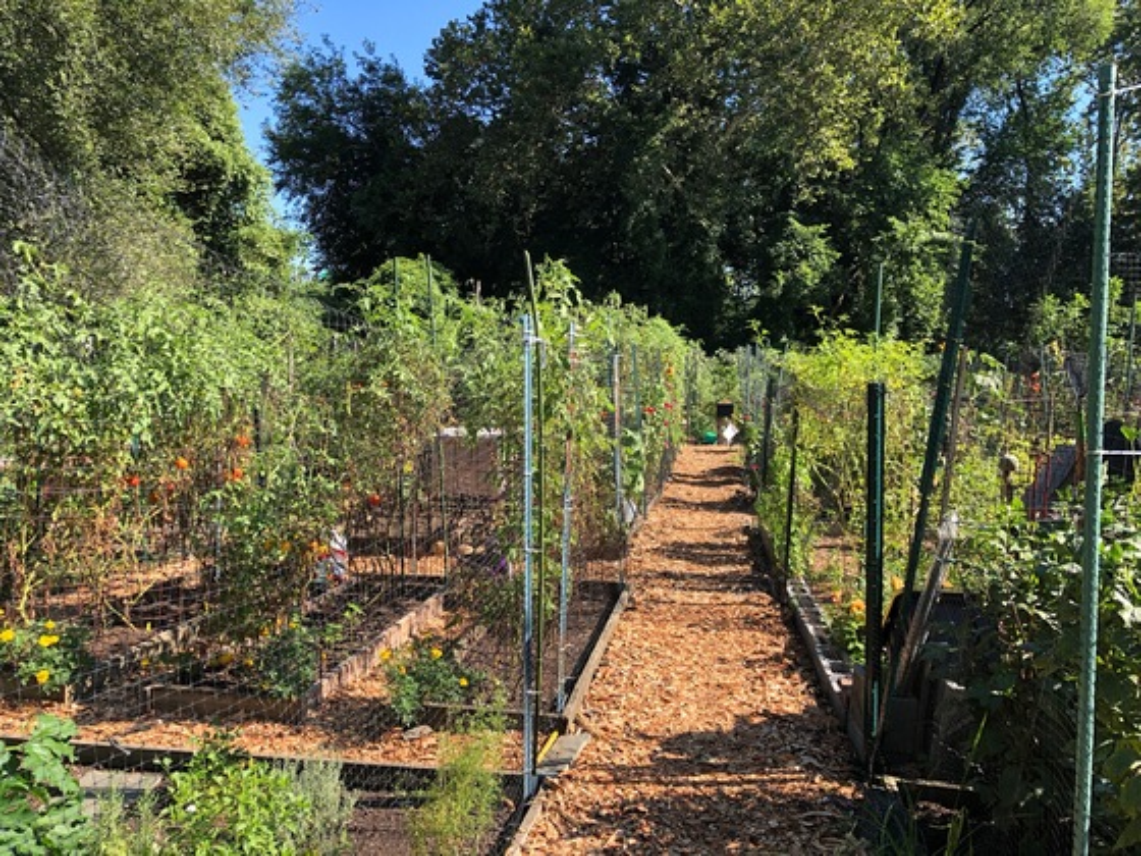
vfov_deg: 49.7
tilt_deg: -4.0
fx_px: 923
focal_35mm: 28
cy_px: 428
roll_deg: -0.7
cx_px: 570
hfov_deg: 63.4
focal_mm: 3.99
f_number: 1.8
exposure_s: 1/521
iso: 20
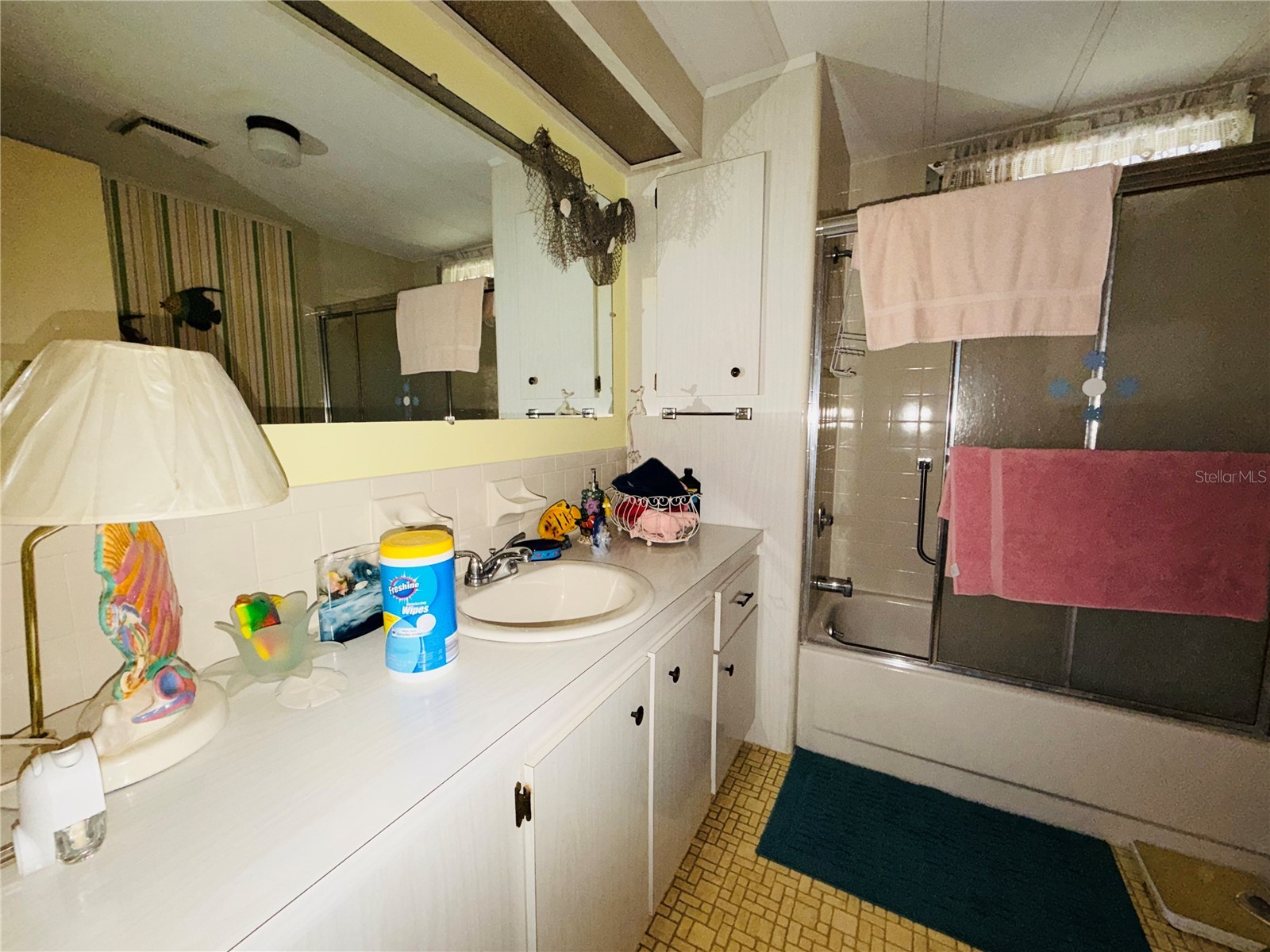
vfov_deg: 85.7
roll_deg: -0.1
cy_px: 476
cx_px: 635
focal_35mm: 14
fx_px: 514
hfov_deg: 102.1
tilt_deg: -7.6
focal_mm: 2.22
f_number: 2.2
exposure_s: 1/30
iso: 125
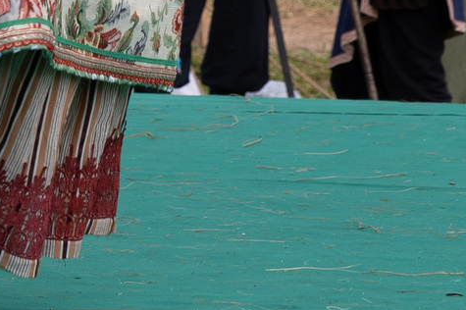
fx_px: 4954
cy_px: -436
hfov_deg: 5.4
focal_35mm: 383
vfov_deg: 3.5
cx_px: 3
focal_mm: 47
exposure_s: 1/640
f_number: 5
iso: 160
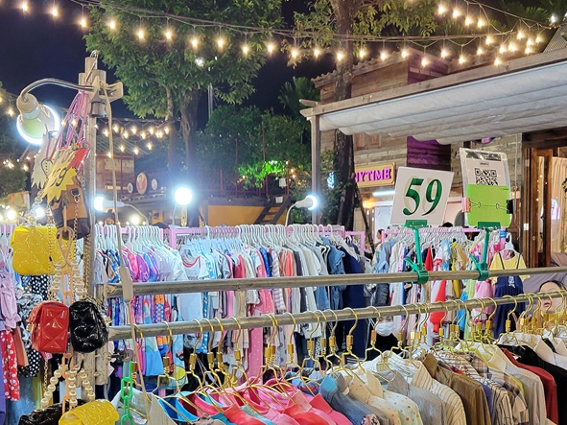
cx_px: 261
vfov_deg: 32.6
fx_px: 721
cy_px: 284
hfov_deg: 42.9
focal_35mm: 44
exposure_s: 1/50
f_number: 1.8
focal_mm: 5.4
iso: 250
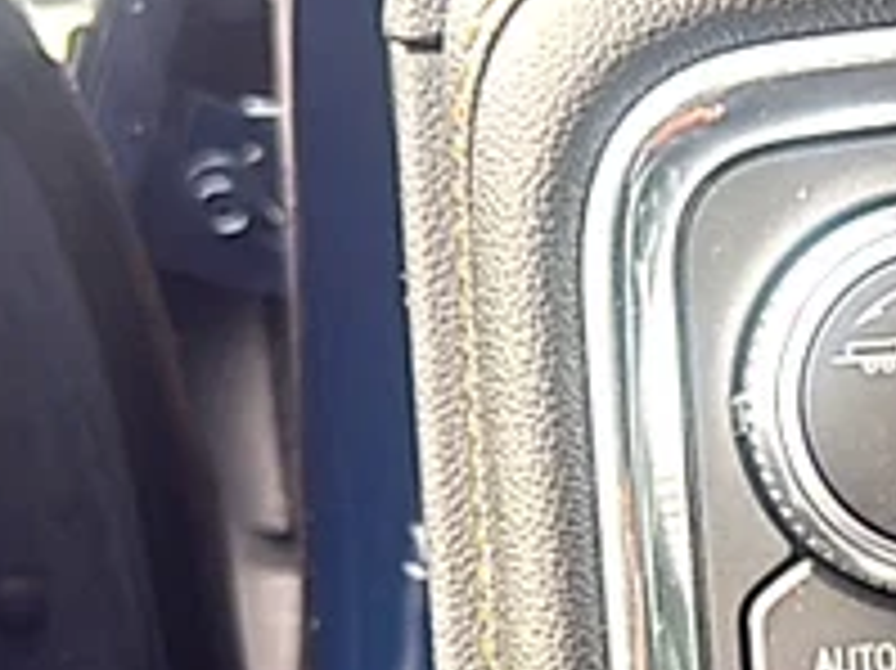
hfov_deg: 21.3
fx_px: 2276
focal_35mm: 88
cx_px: 937
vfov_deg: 16.2
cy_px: 749
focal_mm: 6.76
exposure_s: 1/130
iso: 80
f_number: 1.78
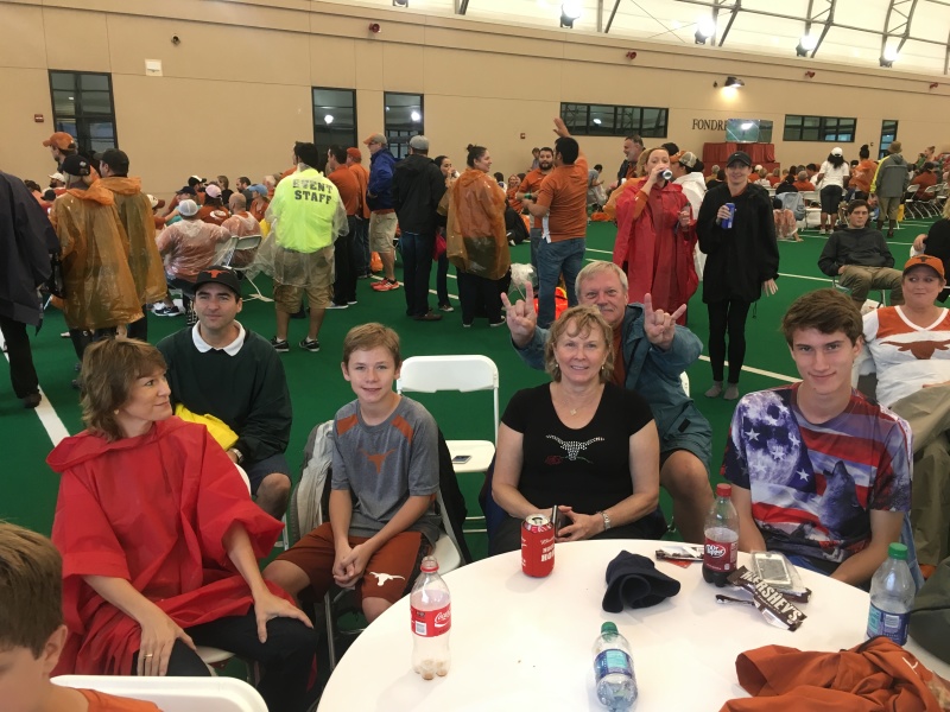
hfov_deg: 61.7
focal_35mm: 29
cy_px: 356
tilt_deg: -12.7
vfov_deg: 48.2
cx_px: 475
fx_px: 796
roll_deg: +0.2
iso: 80
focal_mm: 4.15
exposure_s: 1/30
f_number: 2.2
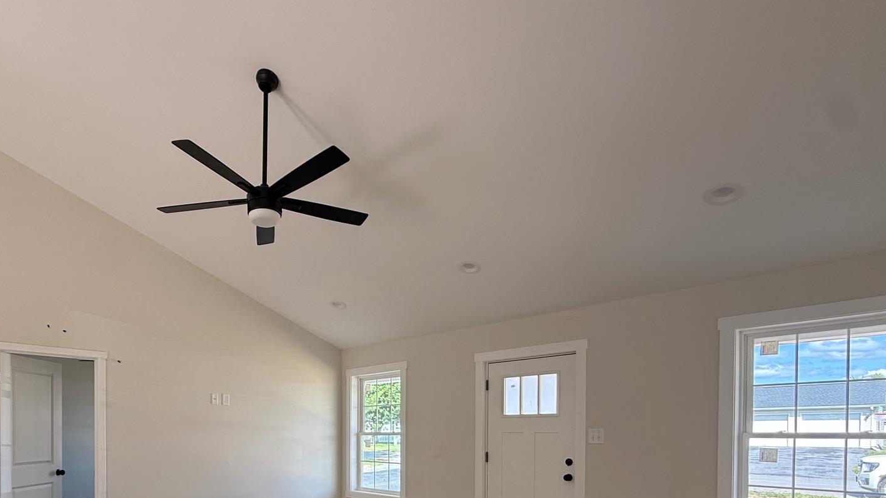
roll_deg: -0.2
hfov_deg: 79.9
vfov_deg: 46.8
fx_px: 517
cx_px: 341
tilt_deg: -0.6
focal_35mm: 22
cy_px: 441
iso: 64
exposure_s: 1/113
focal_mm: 2.22
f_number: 2.2
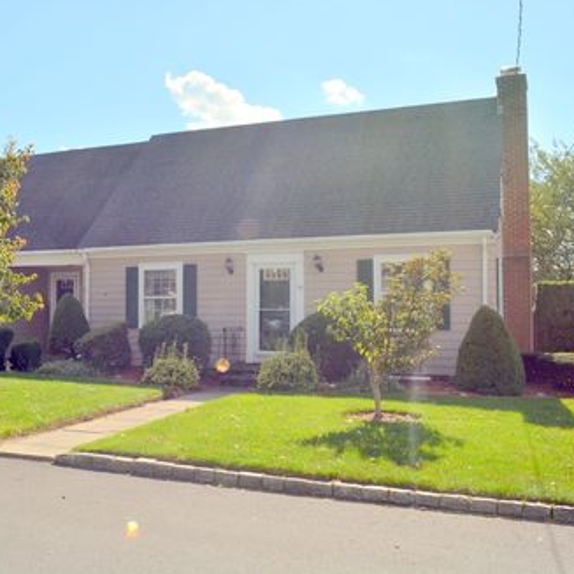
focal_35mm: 39
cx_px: 223
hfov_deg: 42.6
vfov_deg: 42.8
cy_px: 283
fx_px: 732
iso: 100
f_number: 10
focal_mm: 20
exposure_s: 1/200
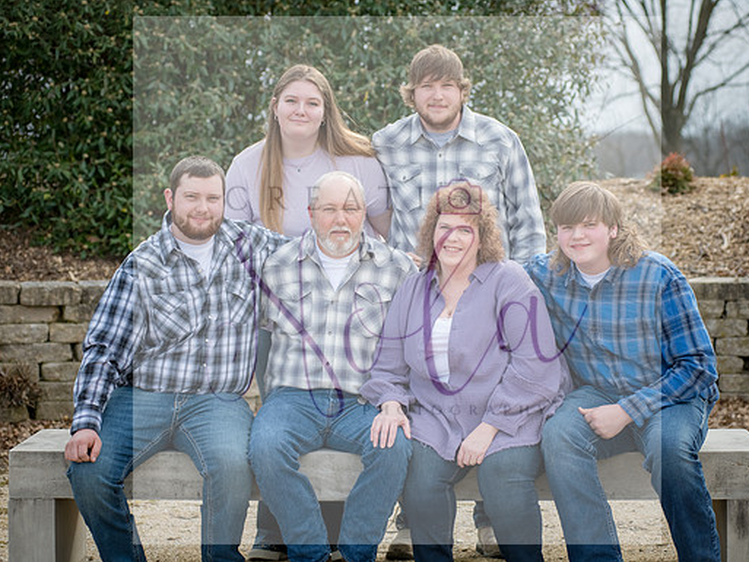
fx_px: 1883
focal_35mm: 87
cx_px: 397
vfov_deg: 17.0
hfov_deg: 22.5
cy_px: 281
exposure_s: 1/1000
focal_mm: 80
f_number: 4.5
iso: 400
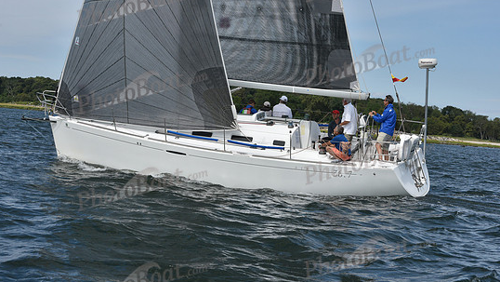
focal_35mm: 79
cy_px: 125
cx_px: 257
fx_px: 1048
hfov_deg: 26.8
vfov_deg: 15.3
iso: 320
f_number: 11
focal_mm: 70
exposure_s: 1/1000
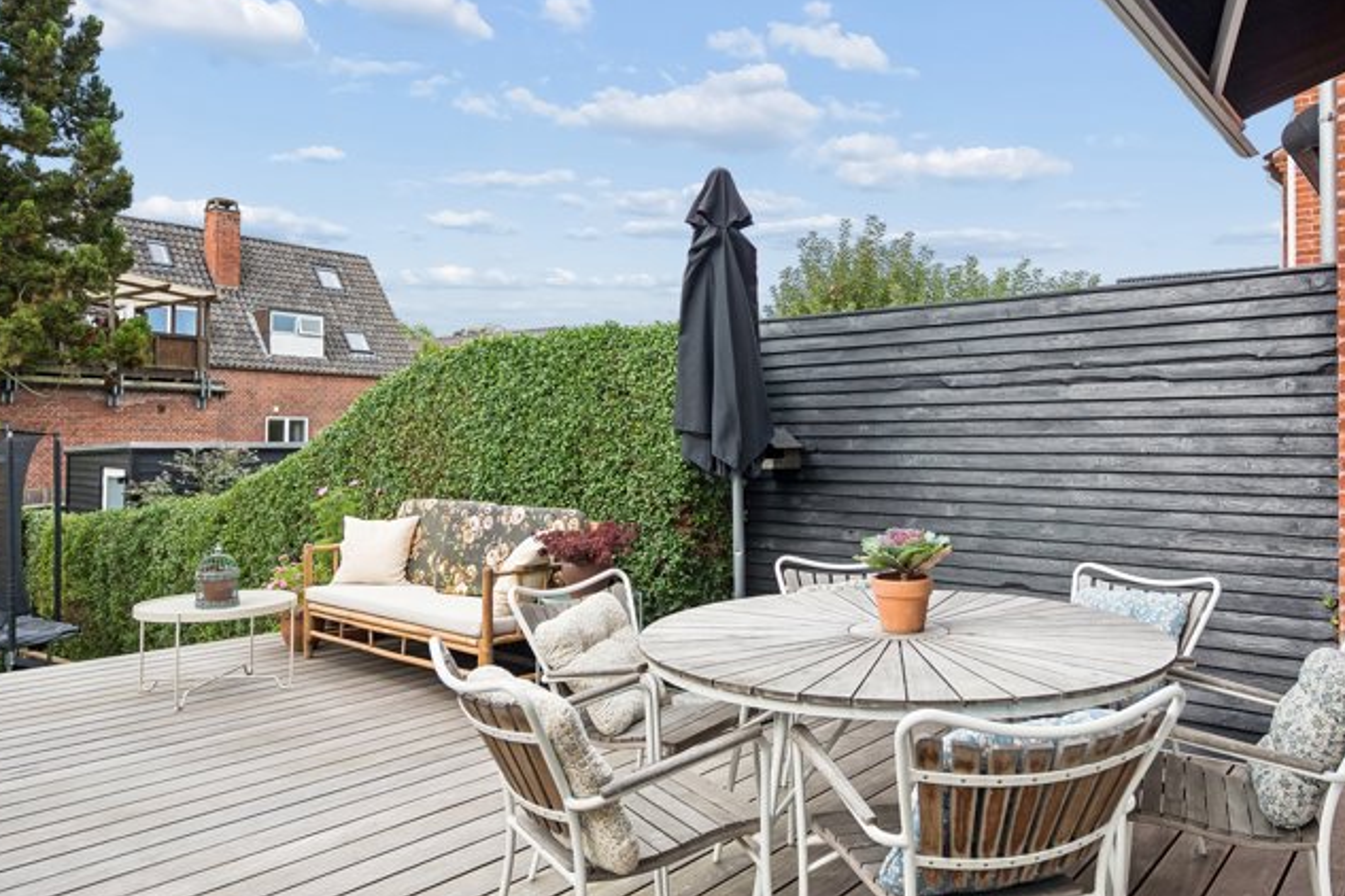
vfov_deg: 53.1
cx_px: 784
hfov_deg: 73.2
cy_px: 477
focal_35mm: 24
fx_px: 897
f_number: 4
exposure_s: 1/2000
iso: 400
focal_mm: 19
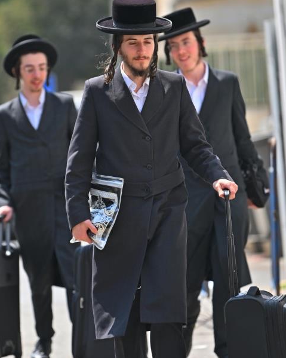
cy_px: 178
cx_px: 126
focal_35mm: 297
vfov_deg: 6.5
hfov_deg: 5.2
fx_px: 3143
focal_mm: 185
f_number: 2.8
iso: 125
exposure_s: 1/2500
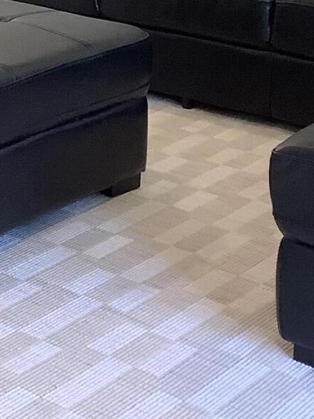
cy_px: -106
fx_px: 1282
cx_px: -36
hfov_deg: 13.7
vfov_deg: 17.5
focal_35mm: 106
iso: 125
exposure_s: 1/50
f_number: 2.4
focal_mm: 3.3
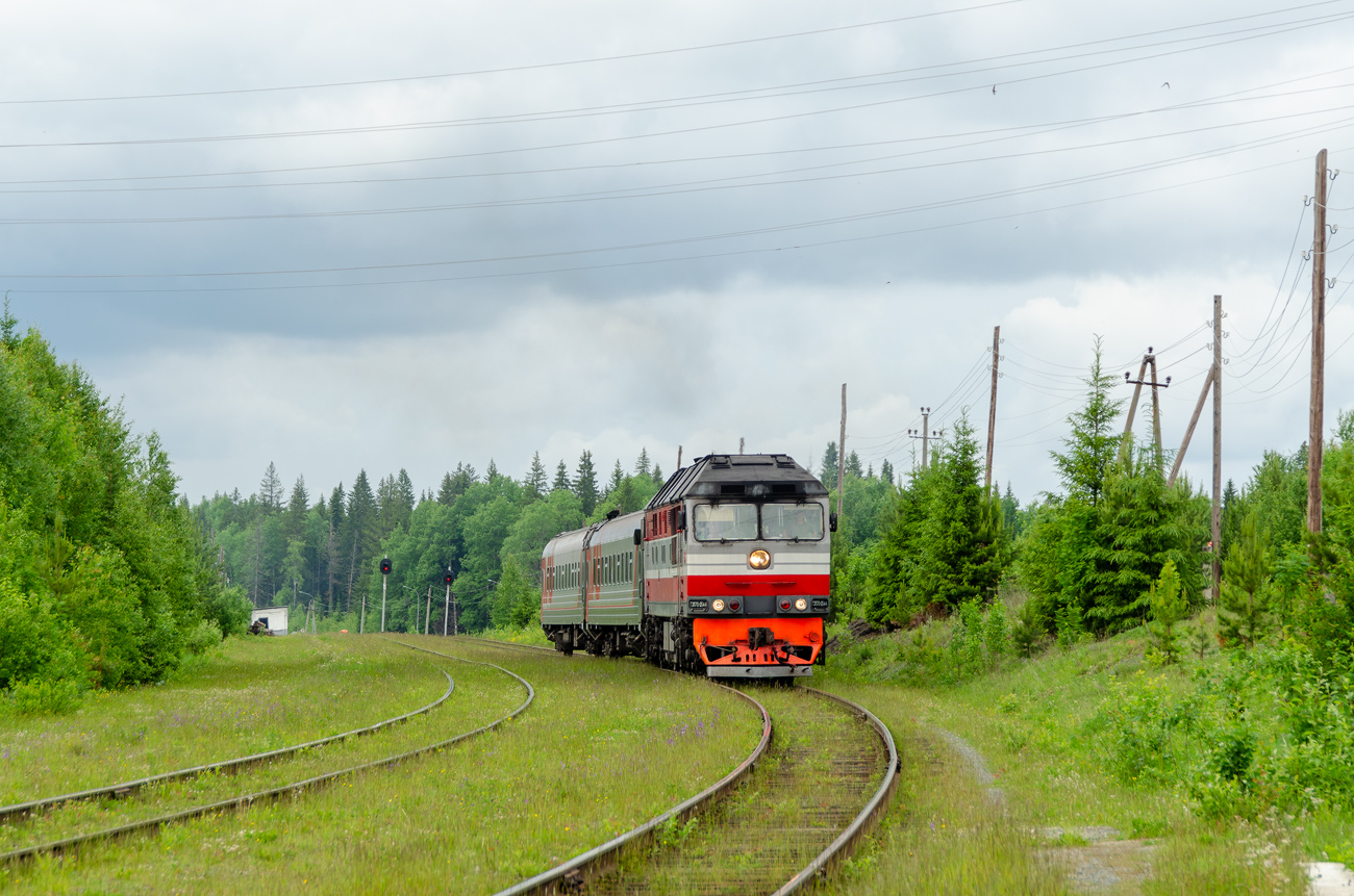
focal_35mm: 123
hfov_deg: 16.7
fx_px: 4617
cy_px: 448
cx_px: 677
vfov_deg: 11.1
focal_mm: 82
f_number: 7.1
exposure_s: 1/400
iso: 200
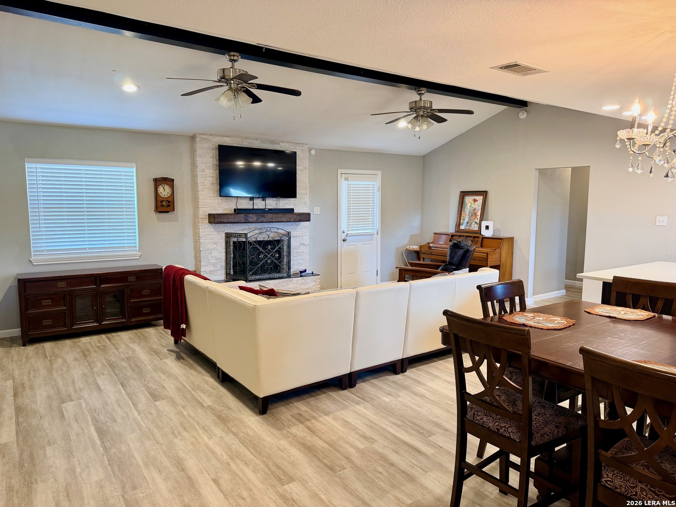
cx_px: 338
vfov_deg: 56.8
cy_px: 254
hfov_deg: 71.6
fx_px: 469
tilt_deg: -7.2
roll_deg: +0.5
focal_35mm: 24
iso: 200
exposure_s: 1/60
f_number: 1.78
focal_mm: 6.76
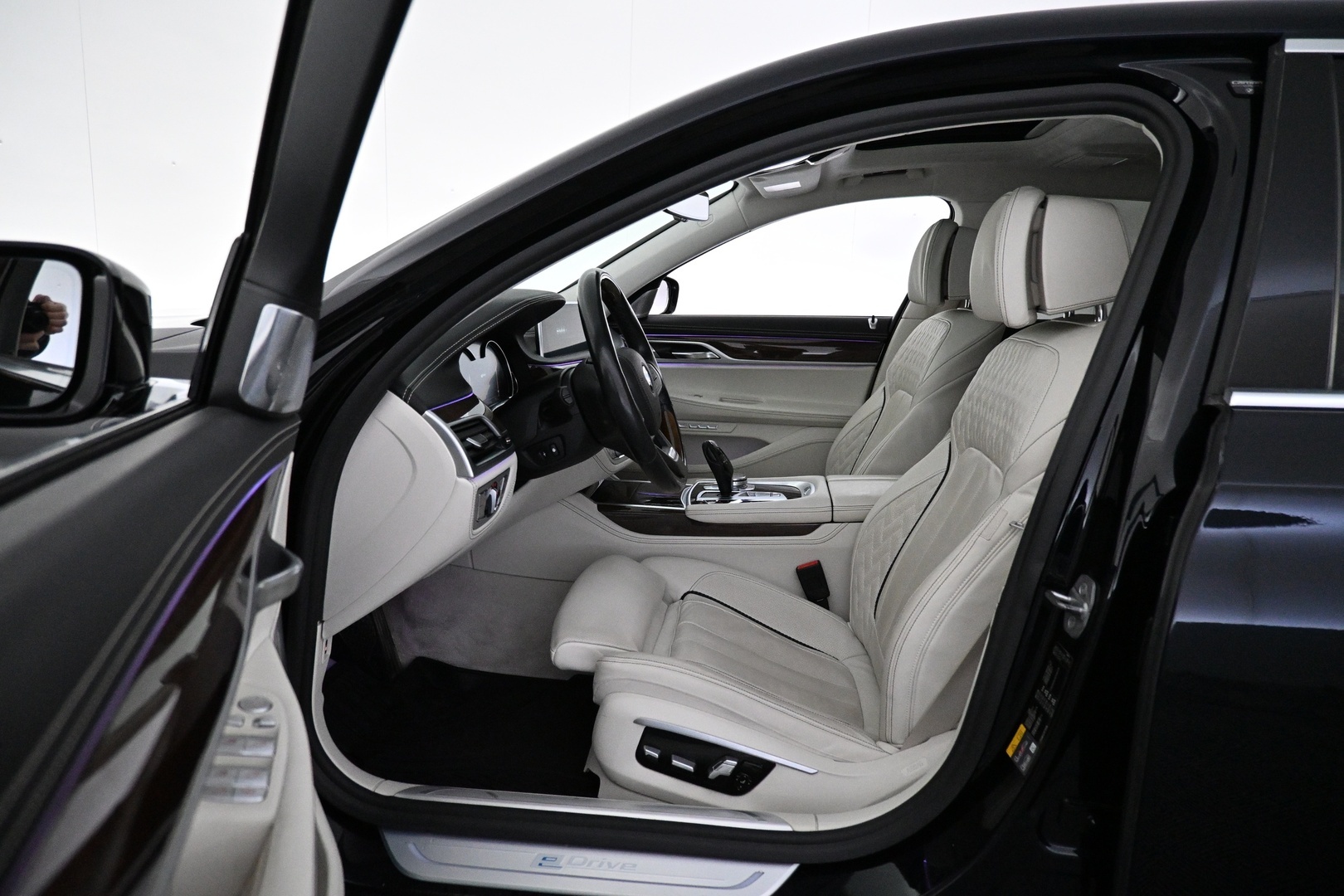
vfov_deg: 53.1
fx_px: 896
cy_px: 448
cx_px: 672
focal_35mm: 24
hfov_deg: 73.7
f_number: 3.5
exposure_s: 1/250
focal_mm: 16
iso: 4000
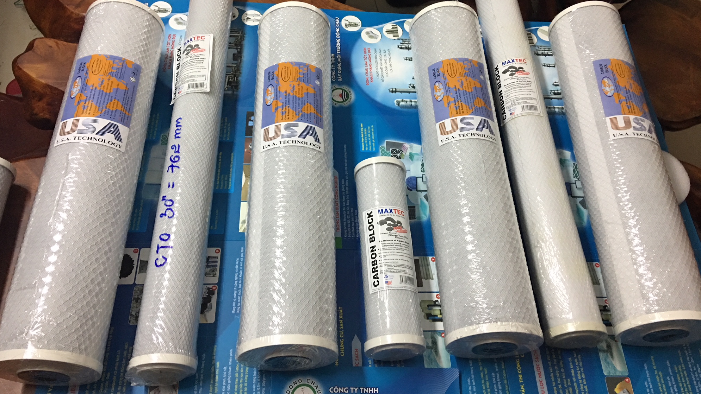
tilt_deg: -56.2
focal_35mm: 32
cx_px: 348
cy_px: 160
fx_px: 595
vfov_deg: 36.6
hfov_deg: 61.0
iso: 80
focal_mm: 4.15
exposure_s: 1/10
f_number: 2.2
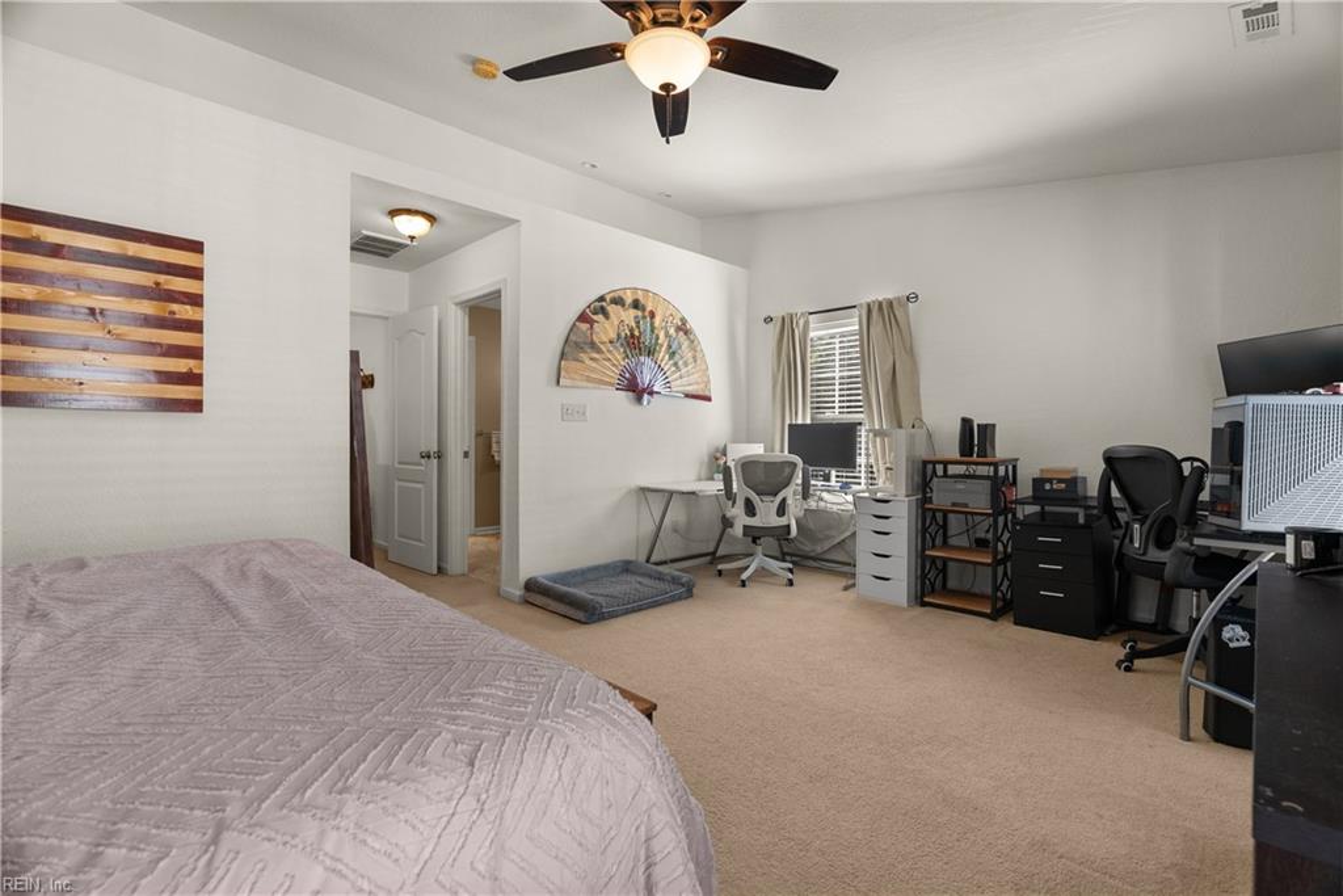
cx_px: 672
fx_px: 597
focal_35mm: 16
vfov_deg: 73.8
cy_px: 448
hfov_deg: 96.7
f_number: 7.1
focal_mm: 16
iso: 1000
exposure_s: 1/5
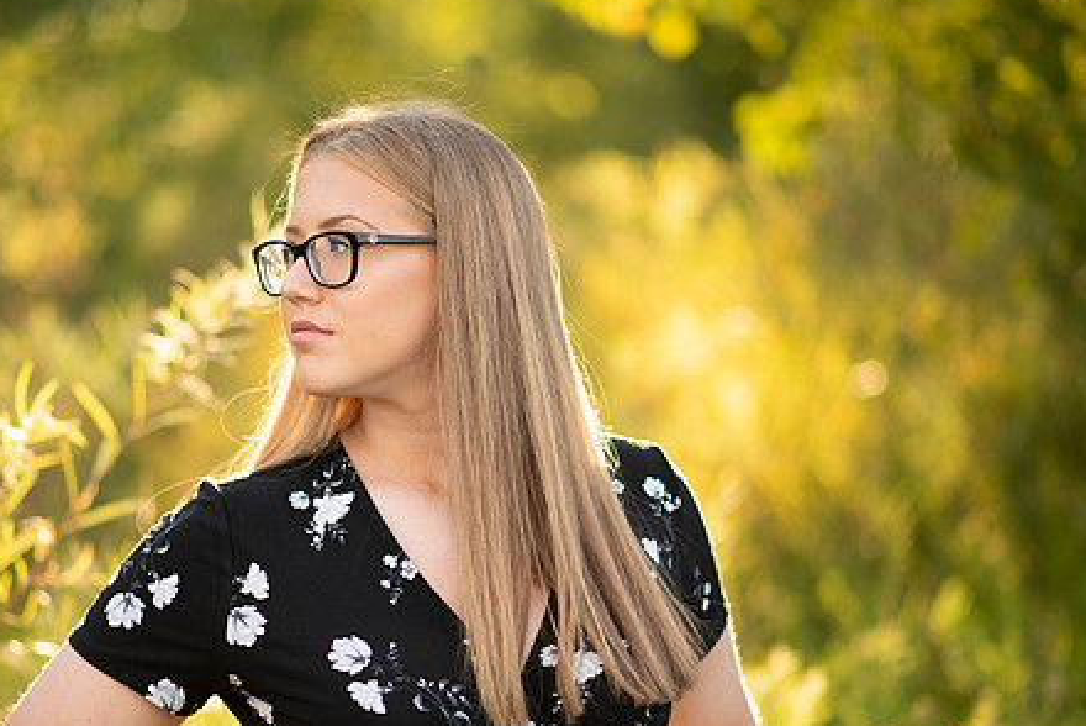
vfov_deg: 12.2
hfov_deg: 18.2
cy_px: 441
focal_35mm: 112
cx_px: 432
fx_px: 3381
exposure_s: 1/400
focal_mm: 85
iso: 125
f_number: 1.8
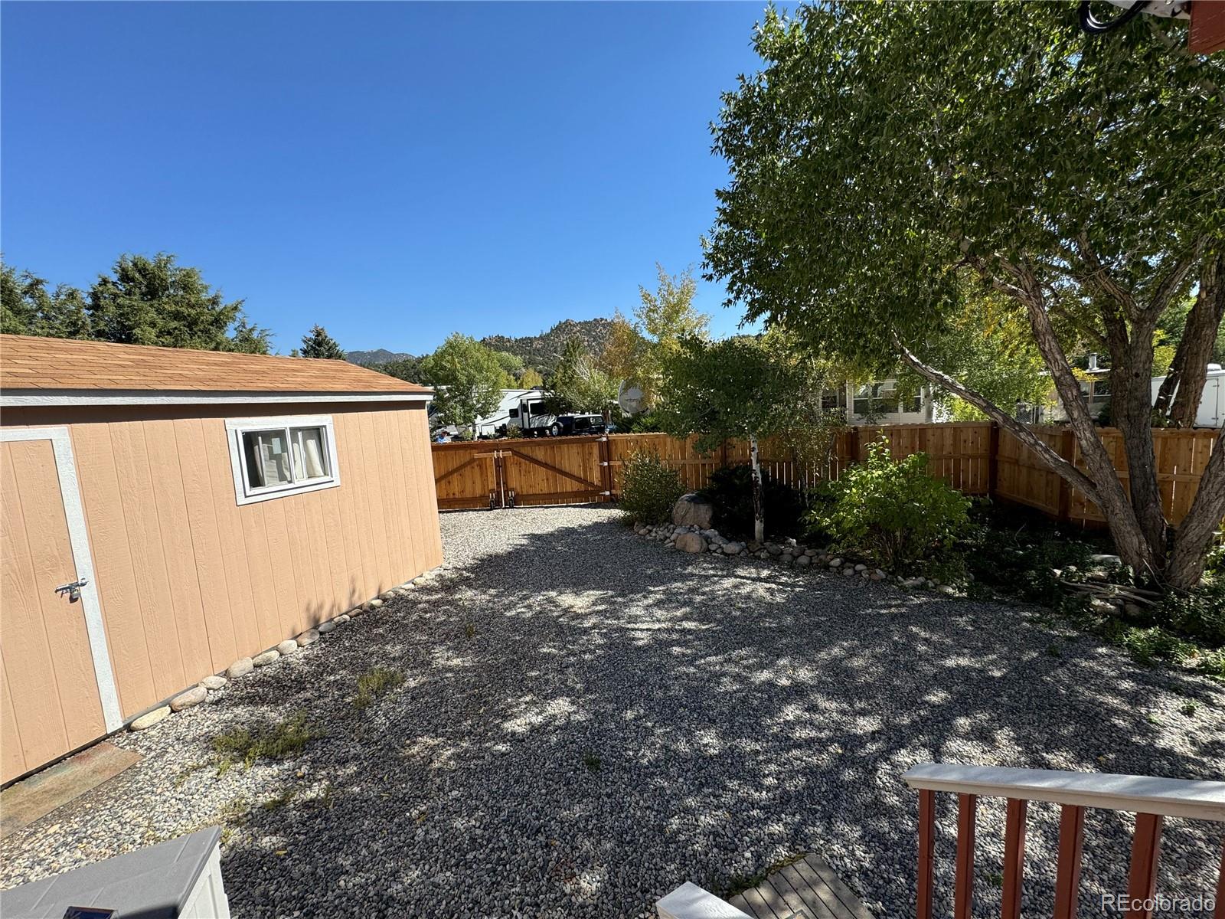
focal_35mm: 14
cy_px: 460
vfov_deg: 85.7
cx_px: 612
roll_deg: +3.0
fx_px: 495
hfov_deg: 102.1
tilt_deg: -7.5
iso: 50
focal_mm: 2.22
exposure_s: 1/1126
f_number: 2.2
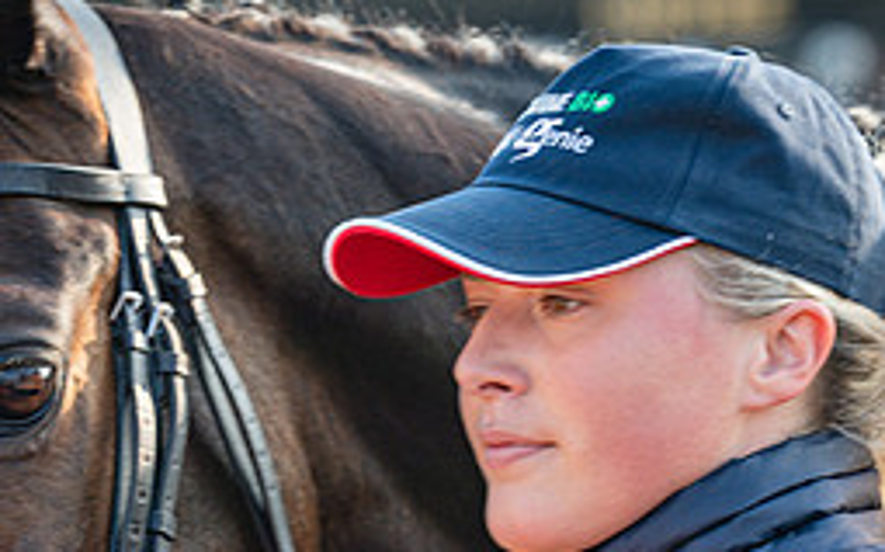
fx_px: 8846
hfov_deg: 5.7
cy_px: 725
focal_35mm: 367
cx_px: 679
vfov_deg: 3.6
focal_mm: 135
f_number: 5
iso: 200
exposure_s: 1/320
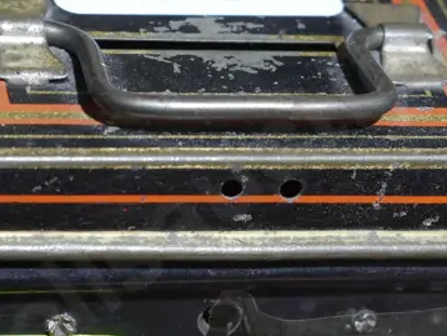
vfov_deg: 10.4
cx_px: 238
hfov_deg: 13.8
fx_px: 1848
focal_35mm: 143
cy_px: 181
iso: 1250
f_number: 5.3
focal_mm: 25
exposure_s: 1/60
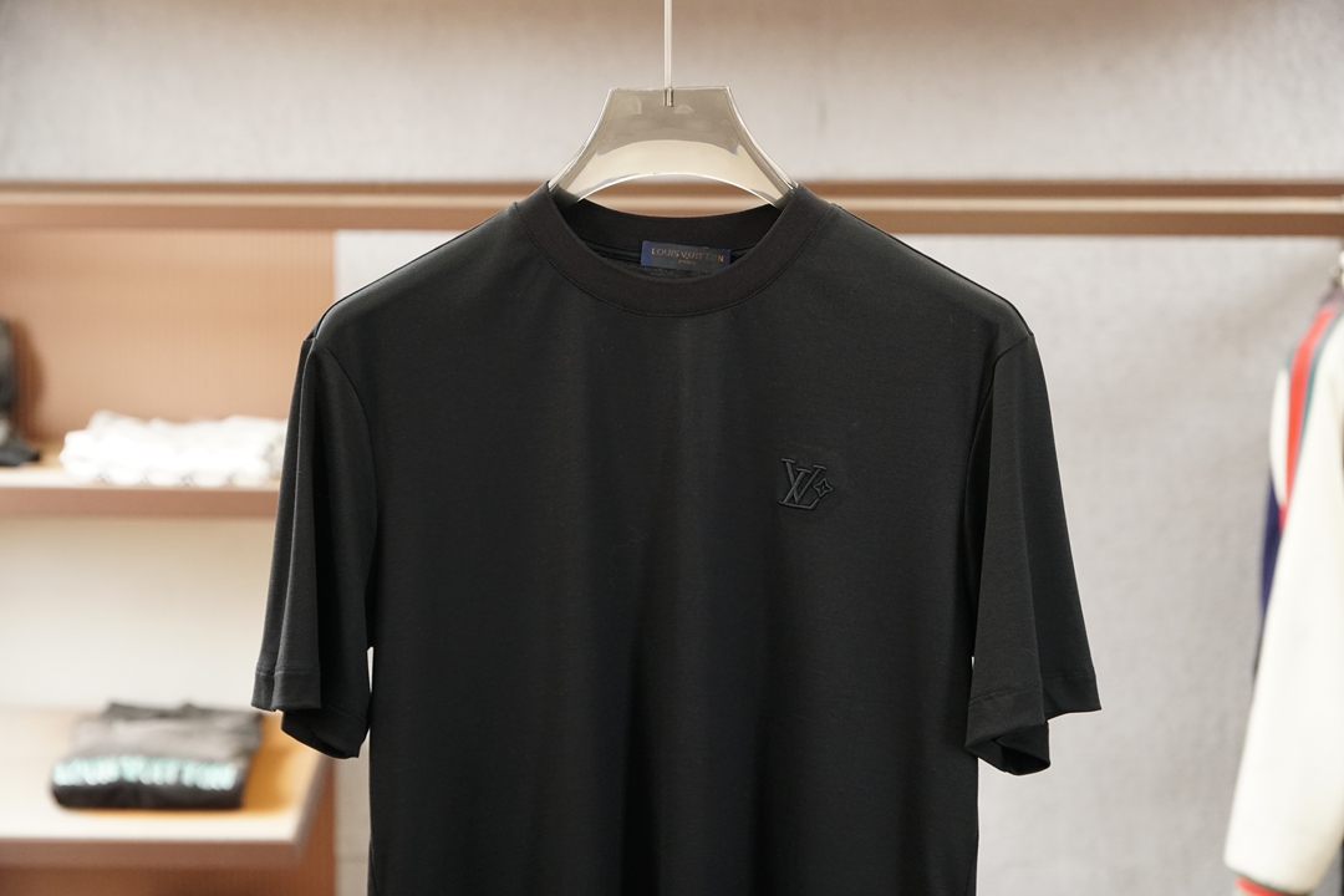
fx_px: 2968
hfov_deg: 25.5
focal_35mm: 80
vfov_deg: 17.2
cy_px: 448
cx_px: 672
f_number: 4
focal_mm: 53
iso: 1600
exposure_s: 1/100
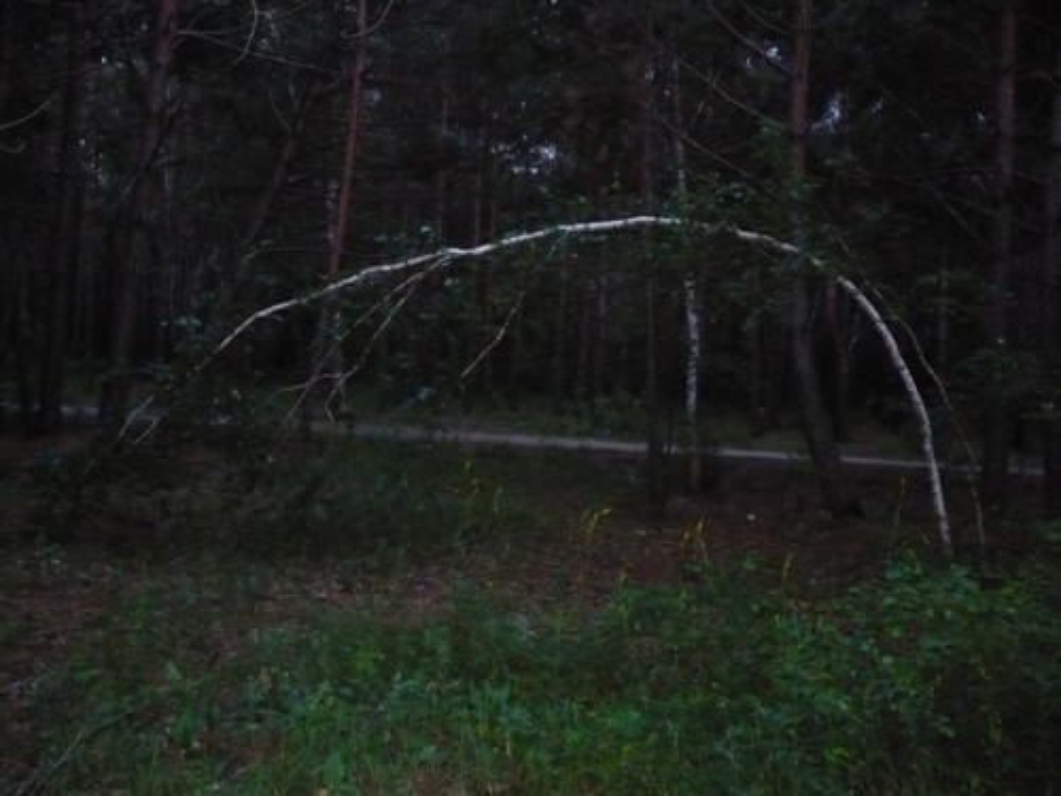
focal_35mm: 35
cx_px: 530
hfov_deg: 52.6
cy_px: 398
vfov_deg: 40.7
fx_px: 1073
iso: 640
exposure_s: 1/30
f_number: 2.8
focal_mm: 5.8
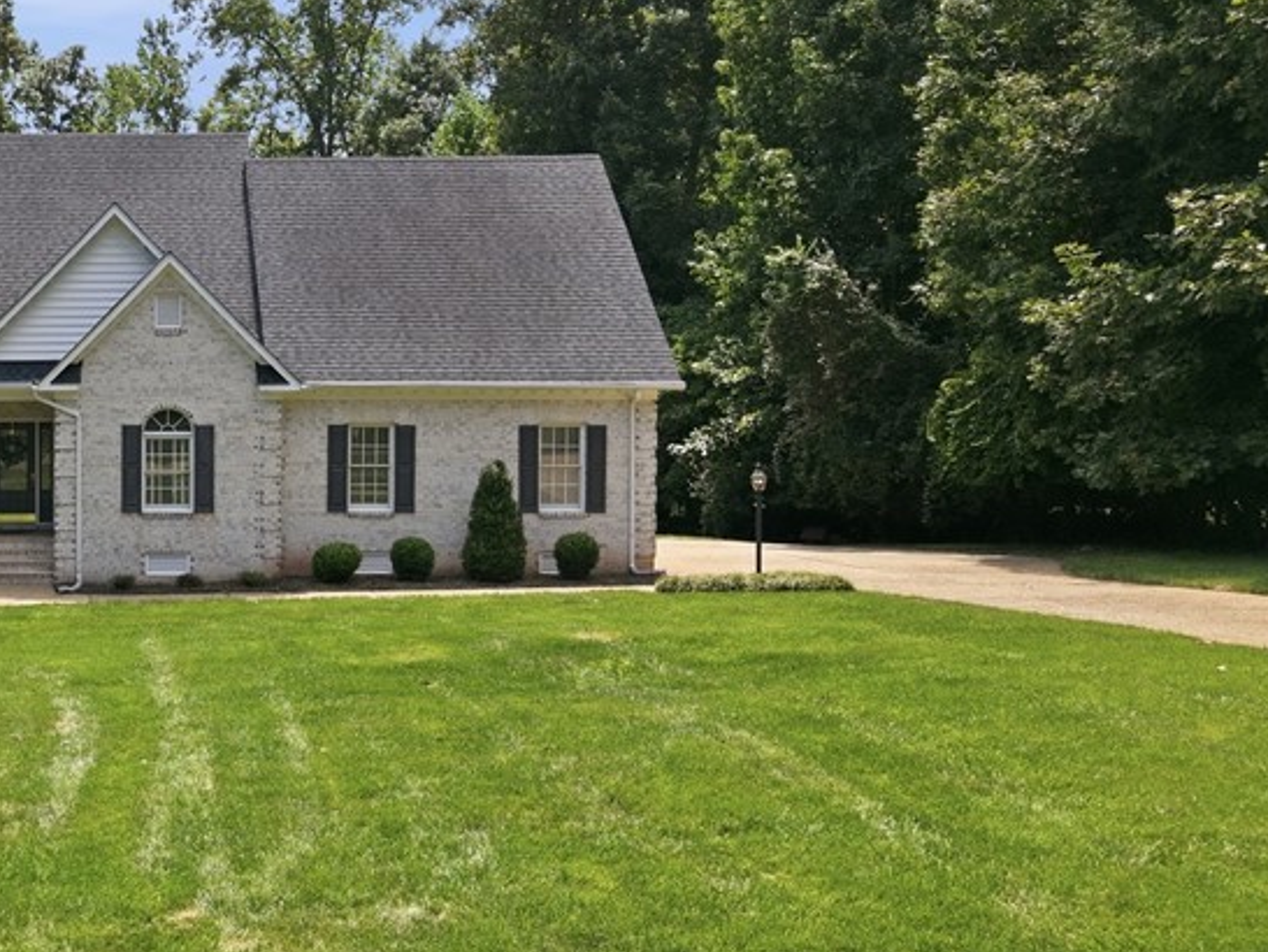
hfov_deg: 38.8
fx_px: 1649
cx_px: 98
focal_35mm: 45
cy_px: 437
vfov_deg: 32.2
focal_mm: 8.7
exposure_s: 1/160
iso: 400
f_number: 1.8
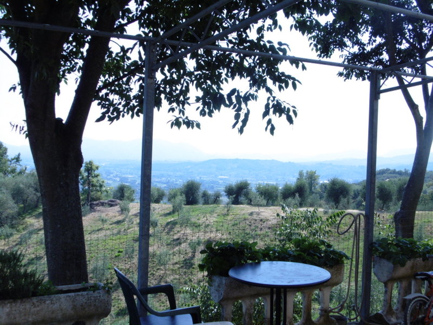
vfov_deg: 32.9
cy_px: 162
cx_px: 216
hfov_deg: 42.9
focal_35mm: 44
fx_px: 550
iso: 100
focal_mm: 8
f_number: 3.7
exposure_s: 1/1000
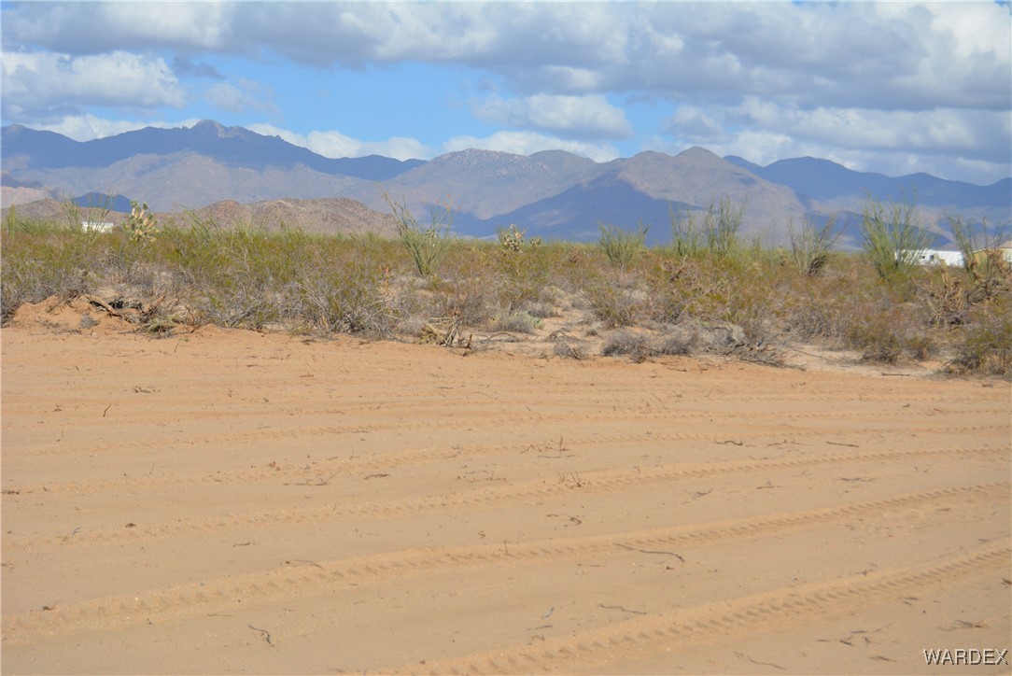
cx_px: 506
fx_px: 2320
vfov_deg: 16.6
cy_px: 338
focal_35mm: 82
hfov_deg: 24.6
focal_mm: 55
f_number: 7.1
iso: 400
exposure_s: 1/1600
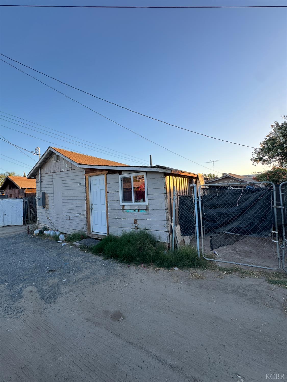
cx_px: 144
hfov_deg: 85.7
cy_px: 191
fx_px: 155
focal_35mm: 14
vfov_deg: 102.1
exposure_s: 1/122
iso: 40
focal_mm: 2.22
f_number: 2.2
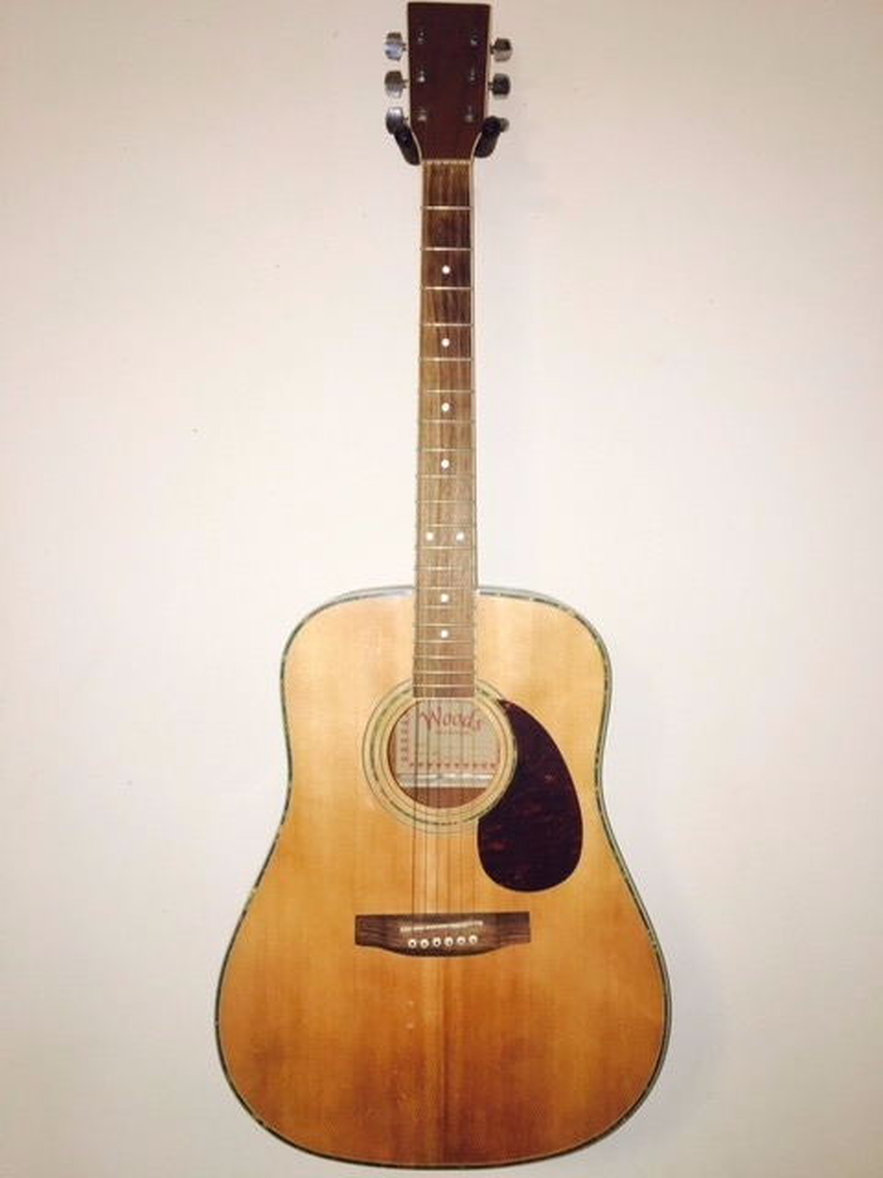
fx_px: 986
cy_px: 589
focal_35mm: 29
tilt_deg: -5.2
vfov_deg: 61.7
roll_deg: -1.2
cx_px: 442
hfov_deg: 48.2
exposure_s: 1/20
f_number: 2.2
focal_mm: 4.15
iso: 40
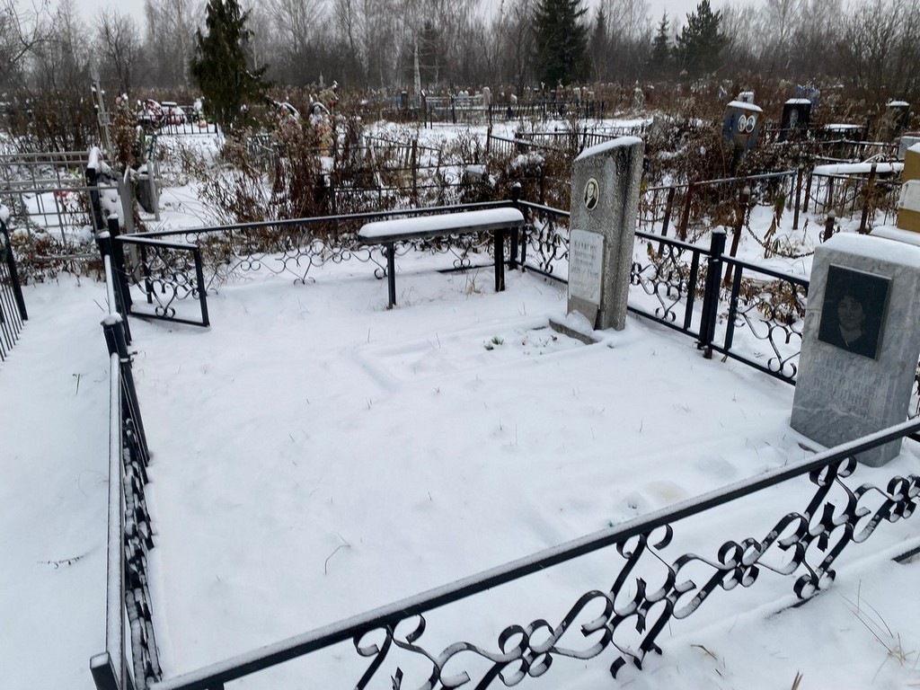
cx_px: 460
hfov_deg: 67.3
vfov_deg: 53.1
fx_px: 691
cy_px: 345
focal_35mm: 26
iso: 32
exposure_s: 1/122
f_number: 1.8
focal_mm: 4.25
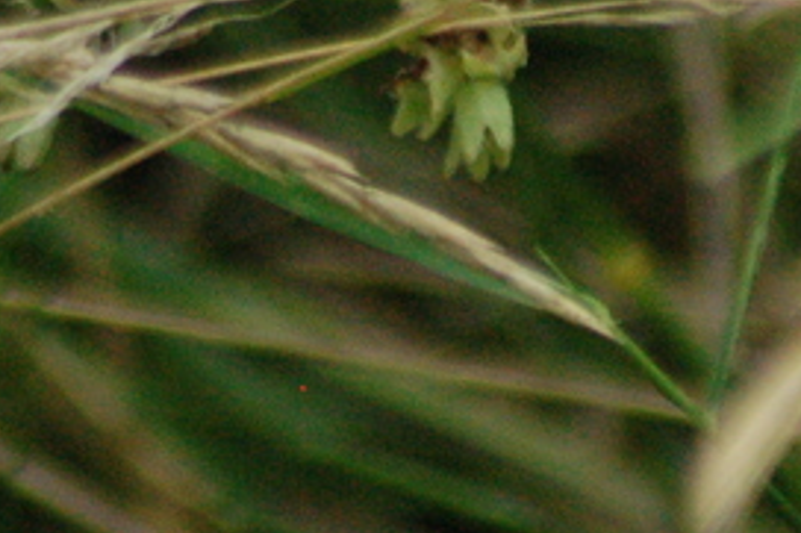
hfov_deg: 1.3
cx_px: 280
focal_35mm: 1592
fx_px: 35399
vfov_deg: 0.9
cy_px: -318
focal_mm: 300
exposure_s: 1/3200
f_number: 7.1
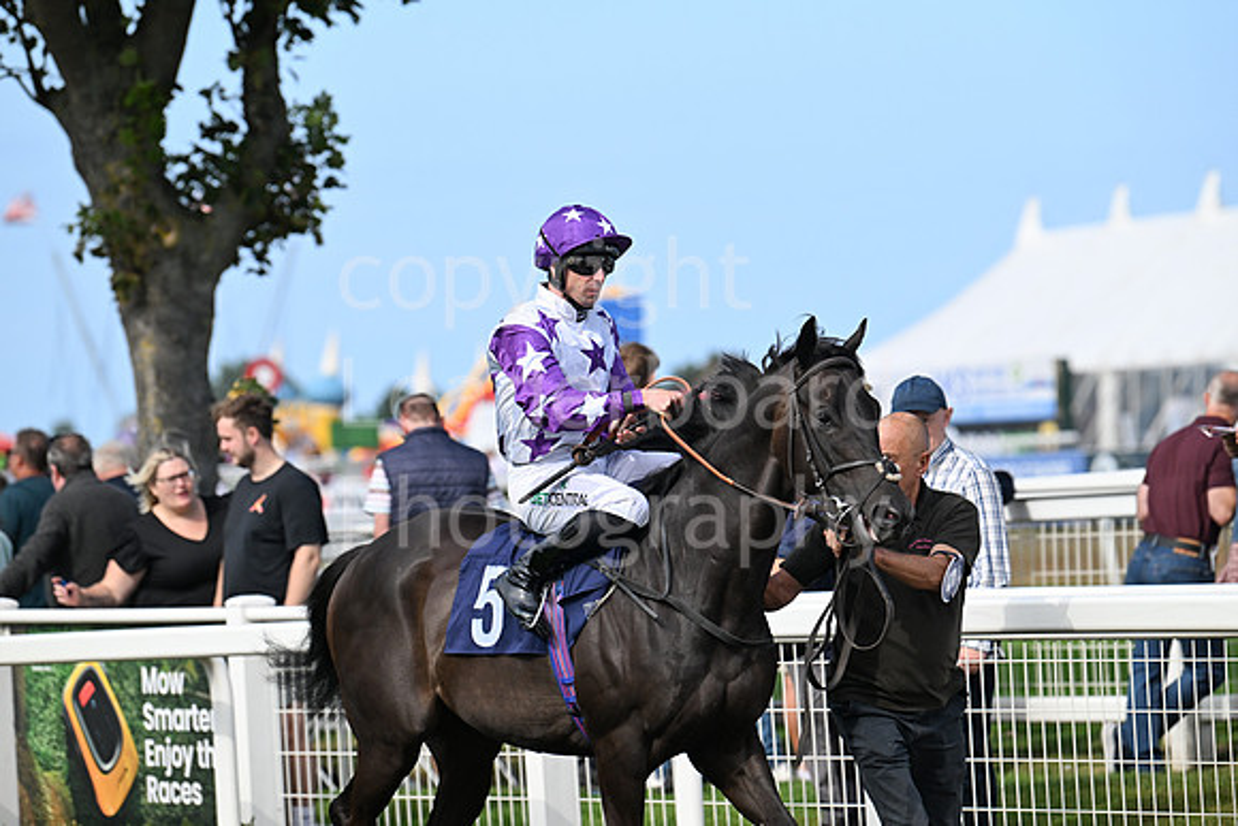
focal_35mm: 200
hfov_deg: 10.3
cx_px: 619
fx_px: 6879
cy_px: 413
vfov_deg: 6.9
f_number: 4.5
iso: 800
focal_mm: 200
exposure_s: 1/4000
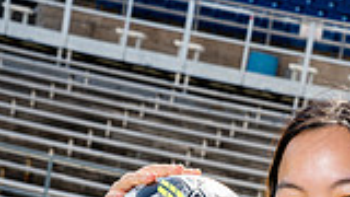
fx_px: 1587
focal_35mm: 171
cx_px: 326
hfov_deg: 12.5
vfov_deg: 6.8
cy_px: 451
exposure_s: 1/250
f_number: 10
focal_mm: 58
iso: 320
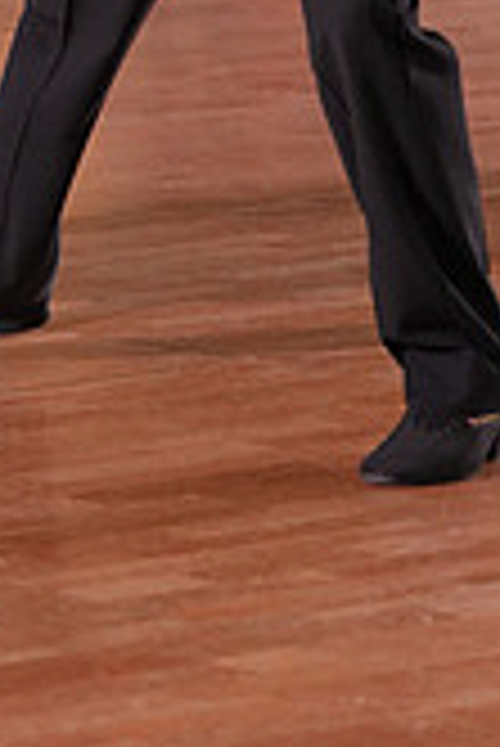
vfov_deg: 7.8
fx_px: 5384
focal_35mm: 259
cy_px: -302
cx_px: -205
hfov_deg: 5.3
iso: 1600
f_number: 4
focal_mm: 74
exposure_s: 1/500
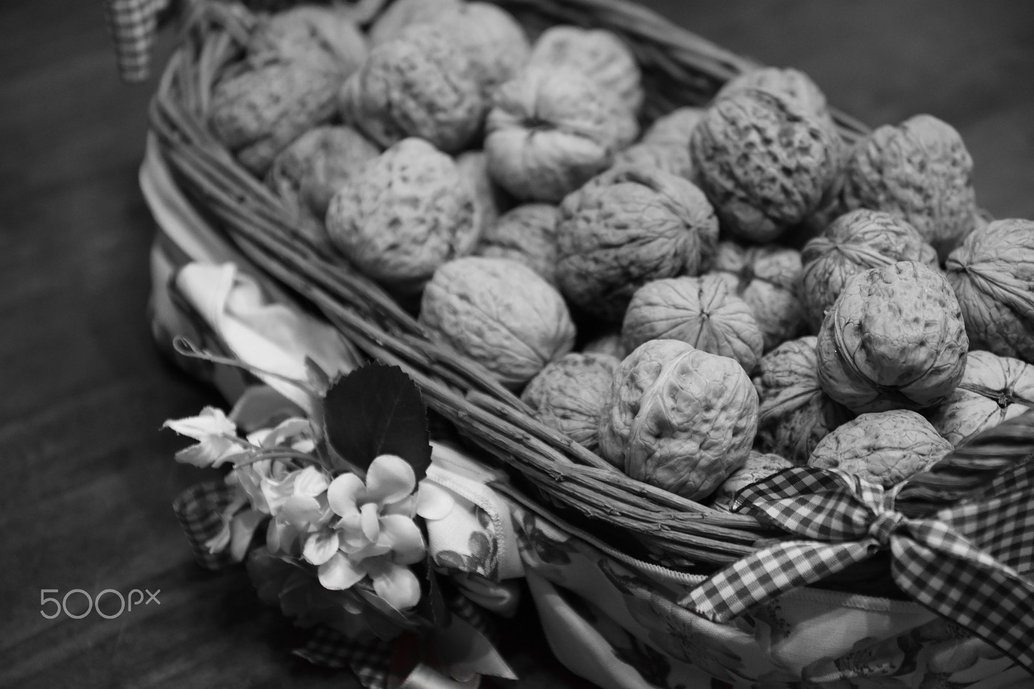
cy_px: 344
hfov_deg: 19.5
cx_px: 517
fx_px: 3015
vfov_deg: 13.0
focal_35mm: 105
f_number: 4
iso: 1600
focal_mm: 70
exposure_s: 1/60
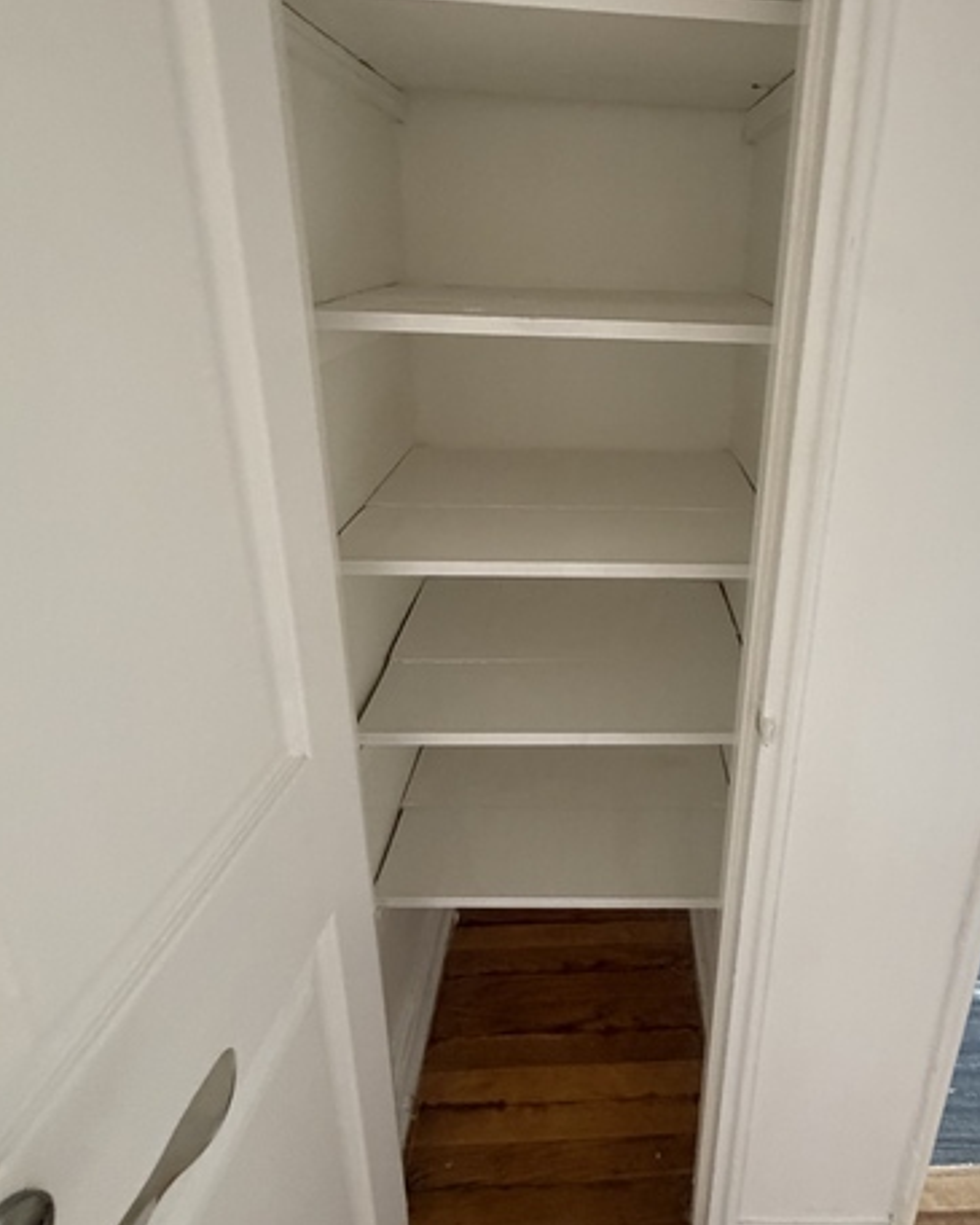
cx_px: 642
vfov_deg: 79.3
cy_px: 482
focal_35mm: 20
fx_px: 725
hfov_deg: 66.5
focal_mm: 2.22
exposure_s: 1/60
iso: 250
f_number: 2.2
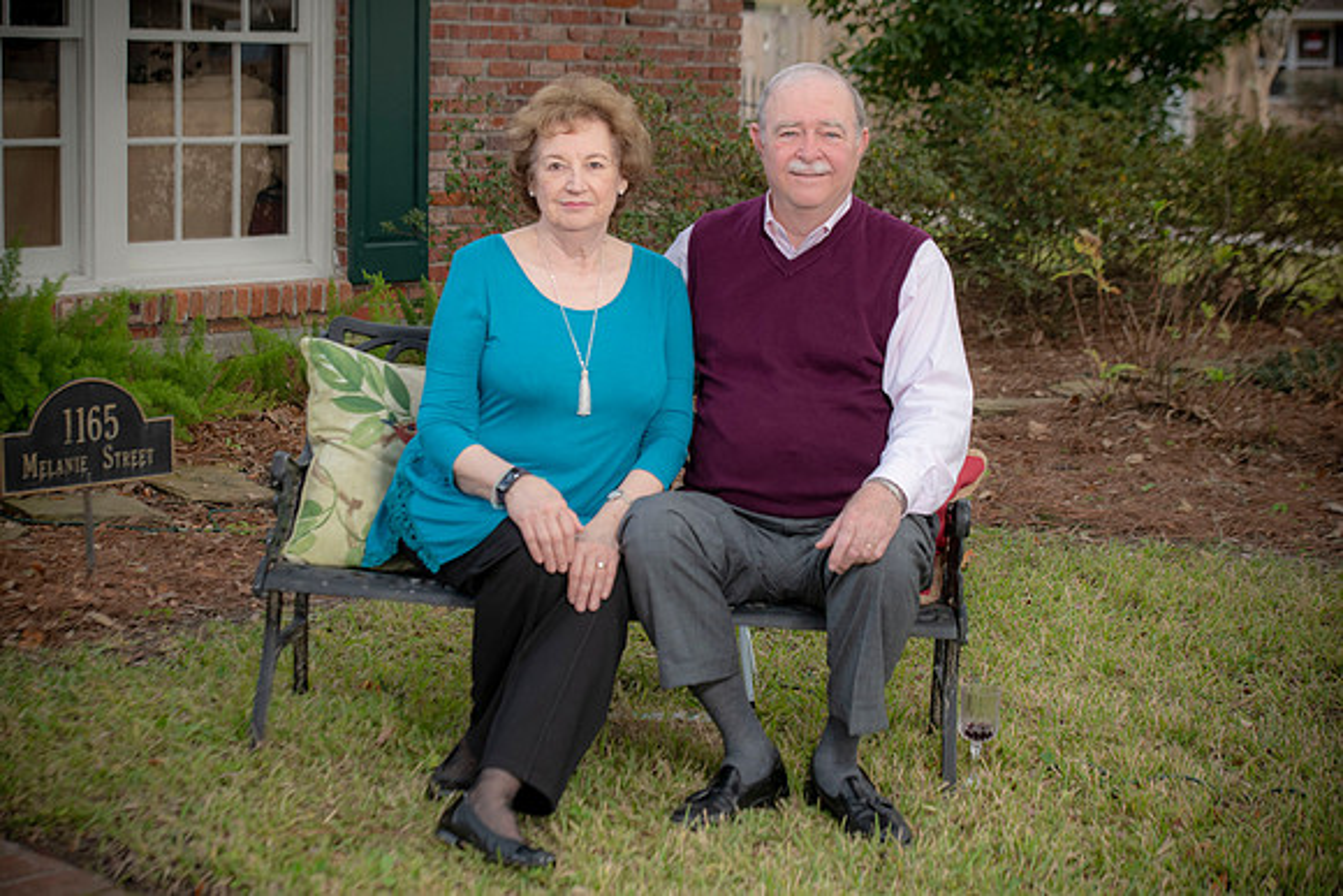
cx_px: 672
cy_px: 448
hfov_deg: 26.0
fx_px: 2910
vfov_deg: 17.5
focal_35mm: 78
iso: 320
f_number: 5
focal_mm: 78
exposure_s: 1/250
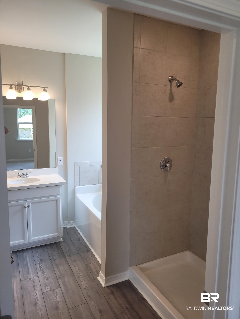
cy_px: 160
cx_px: 120
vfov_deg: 67.3
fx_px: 240
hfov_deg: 53.1
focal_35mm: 26
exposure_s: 1/120
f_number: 1.8
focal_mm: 5.4
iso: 64
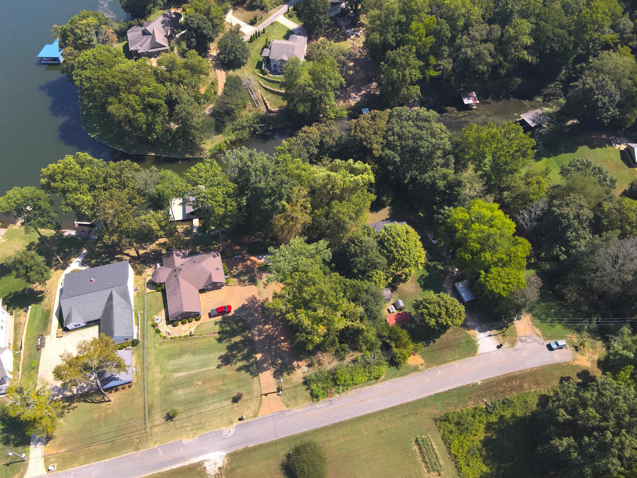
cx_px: 318
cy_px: 239
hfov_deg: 71.6
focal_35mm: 24
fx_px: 442
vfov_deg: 56.8
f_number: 2.8
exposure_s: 1/1250
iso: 100
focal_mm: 4.4
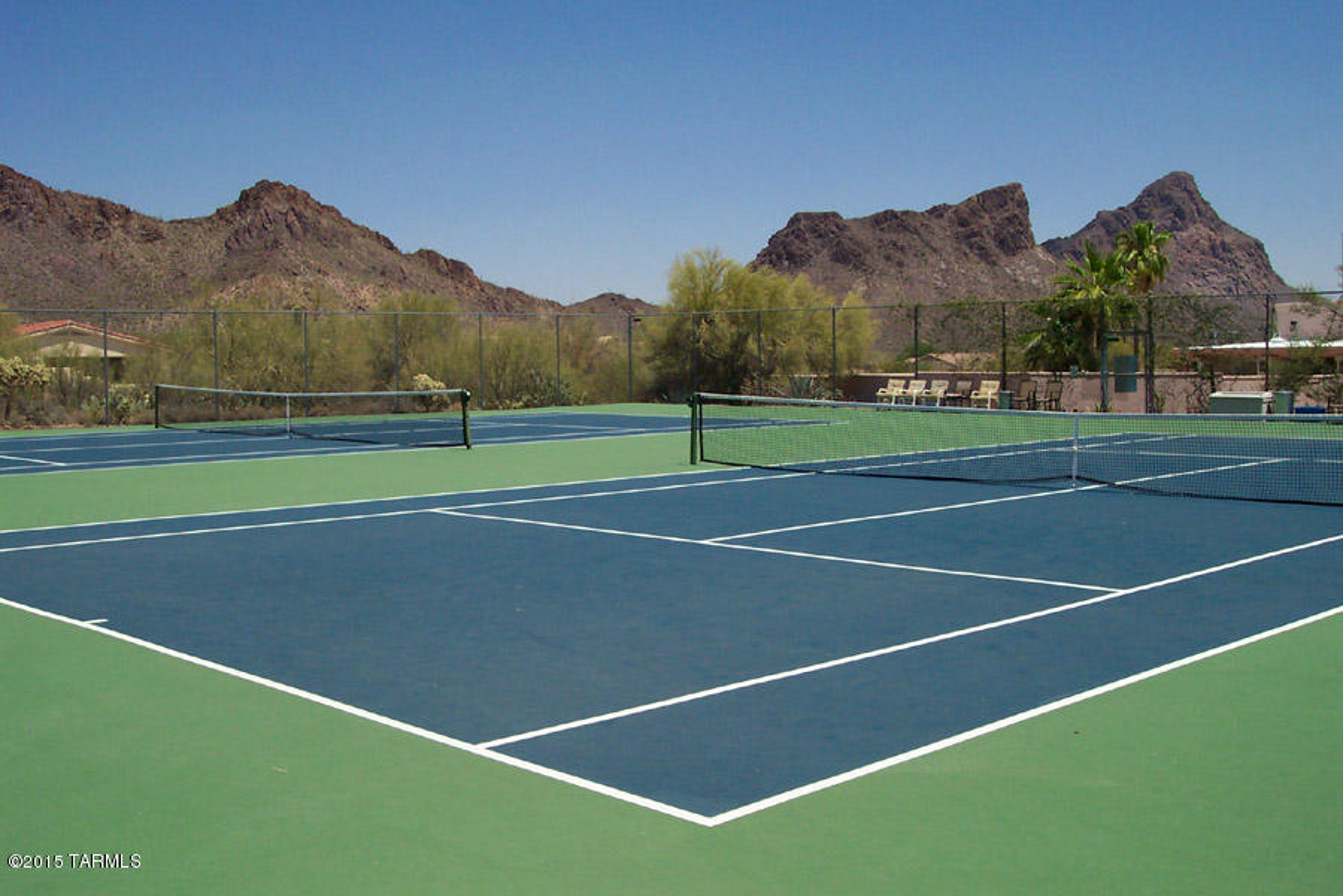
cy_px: 448
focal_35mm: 38
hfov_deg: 50.7
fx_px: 1418
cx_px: 672
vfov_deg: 35.1
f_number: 4.8
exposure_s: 1/1000
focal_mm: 8
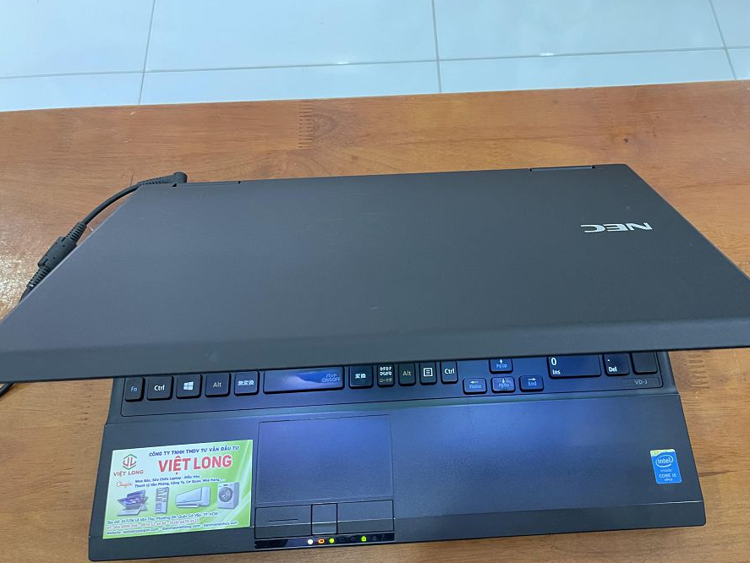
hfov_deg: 59.8
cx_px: 418
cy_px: 292
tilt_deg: -66.0
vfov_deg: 46.8
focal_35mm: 30
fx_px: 650
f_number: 1.6
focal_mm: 5.1
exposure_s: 1/25
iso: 800
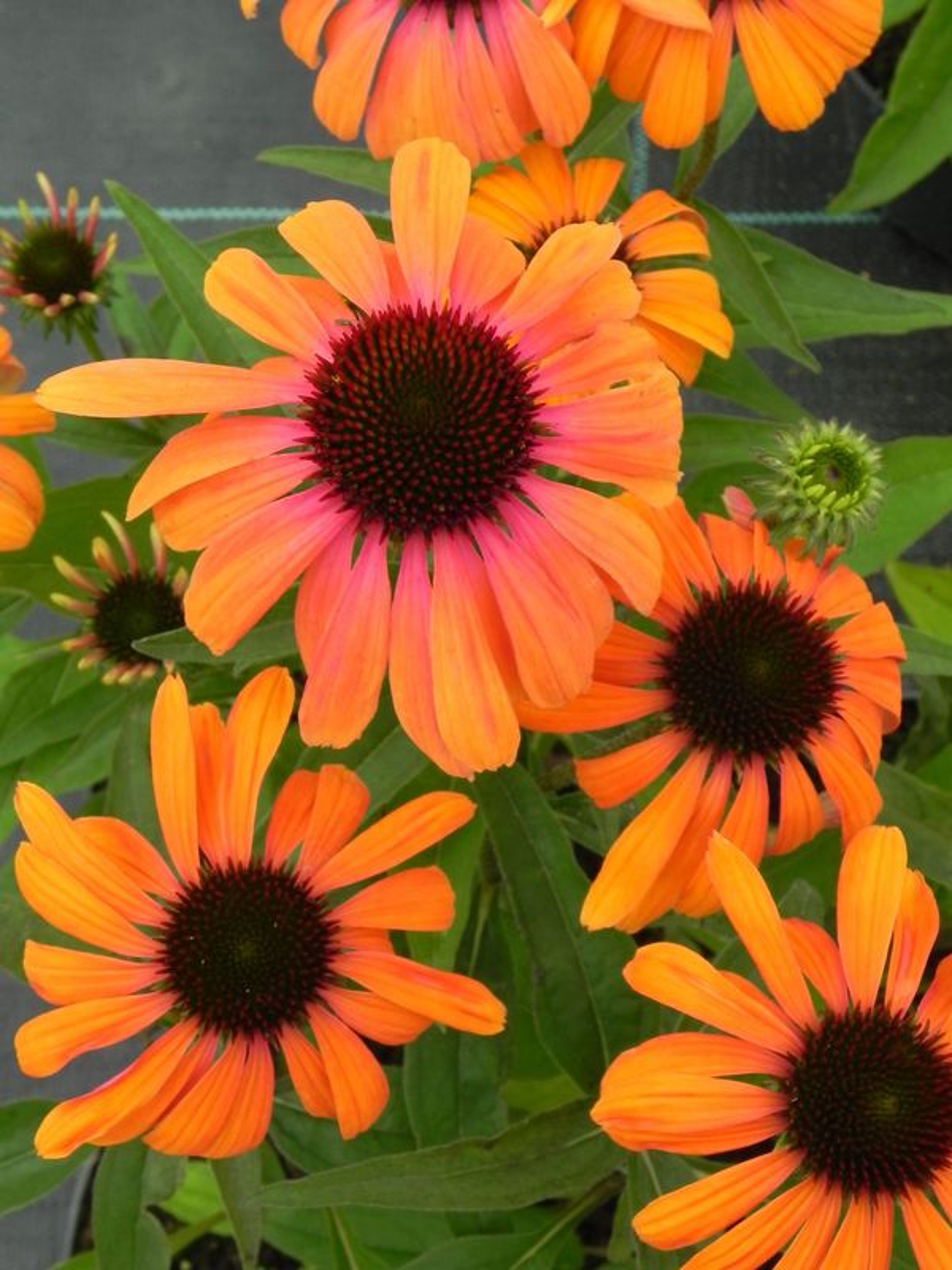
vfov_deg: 26.0
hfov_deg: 19.6
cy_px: 635
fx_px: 2750
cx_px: 476
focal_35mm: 75
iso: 160
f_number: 7.1
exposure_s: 1/125
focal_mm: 13.4
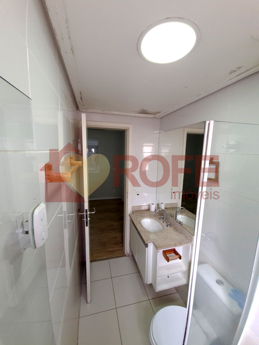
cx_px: 130
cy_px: 172
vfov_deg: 106.2
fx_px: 130
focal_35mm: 13
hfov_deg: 89.9
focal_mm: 2.2
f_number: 2.2
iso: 80
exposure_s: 1/30
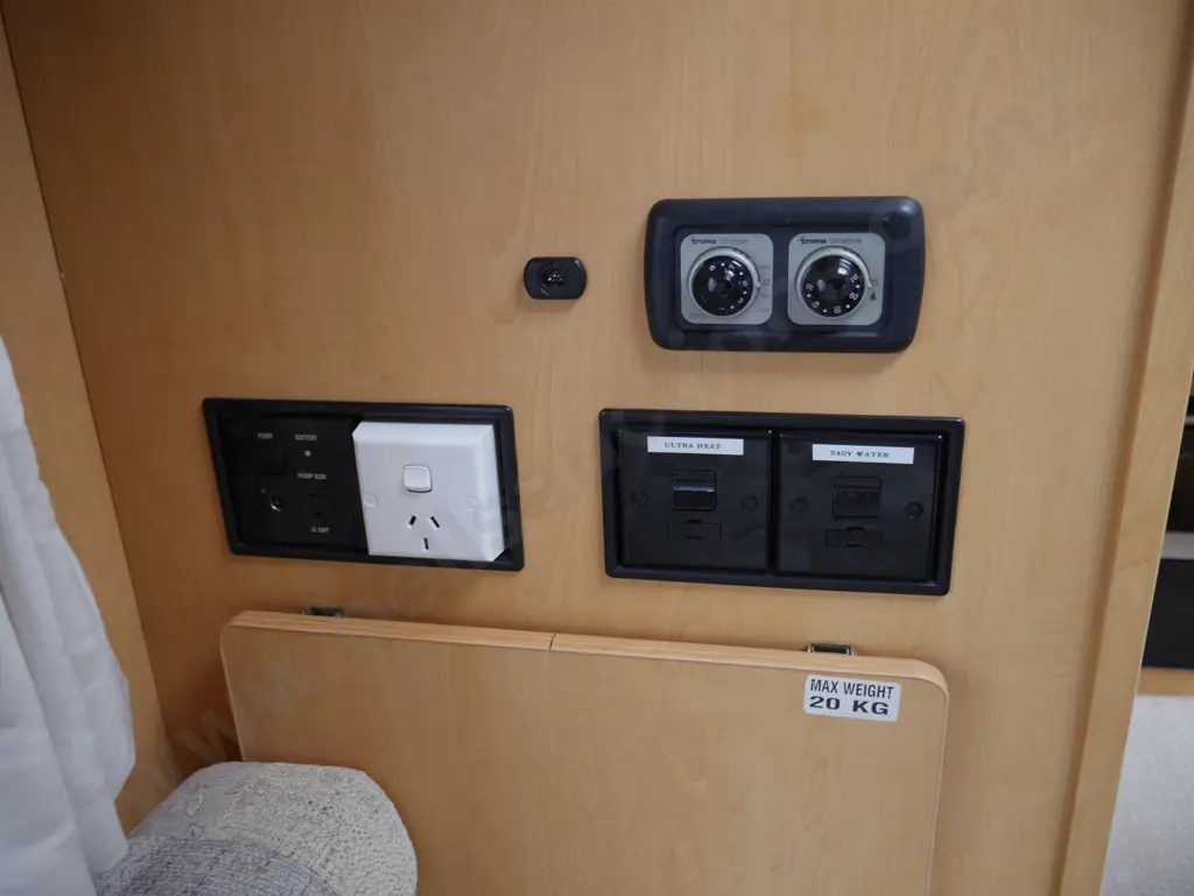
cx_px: 597
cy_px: 448
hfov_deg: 63.4
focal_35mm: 28
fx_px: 966
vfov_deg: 49.8
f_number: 3.5
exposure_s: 1/80
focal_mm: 14
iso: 200
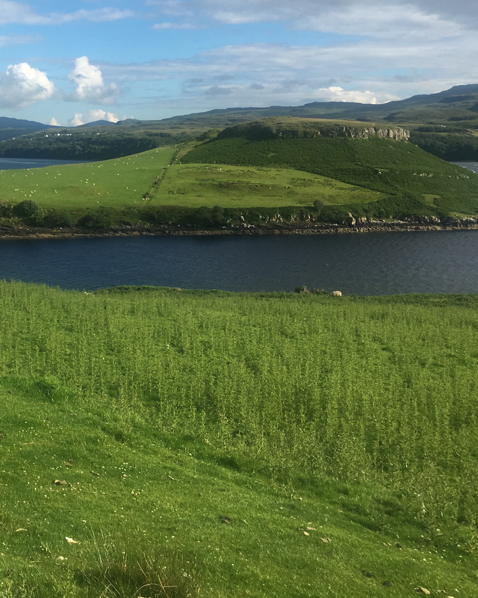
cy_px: 202
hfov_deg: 28.3
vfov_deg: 36.3
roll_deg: +0.9
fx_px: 902
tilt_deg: -4.7
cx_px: 30
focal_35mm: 51
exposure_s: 1/1570
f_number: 2.2
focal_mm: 4.15
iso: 25
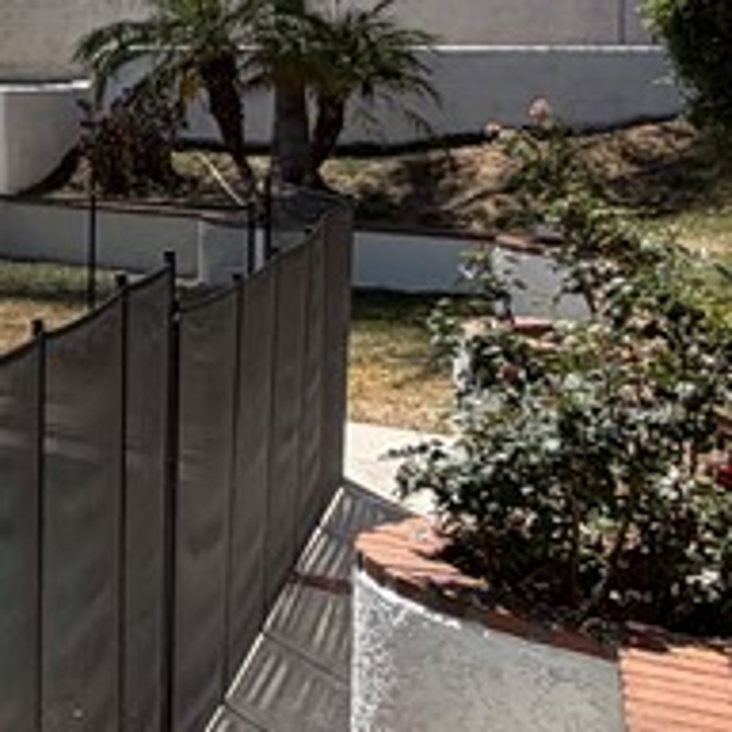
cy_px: 61
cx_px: -793
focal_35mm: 66
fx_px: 1579
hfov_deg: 17.3
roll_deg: +0.7
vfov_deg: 25.2
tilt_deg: -0.8
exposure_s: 1/770
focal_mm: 2.22
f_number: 2.2
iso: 20
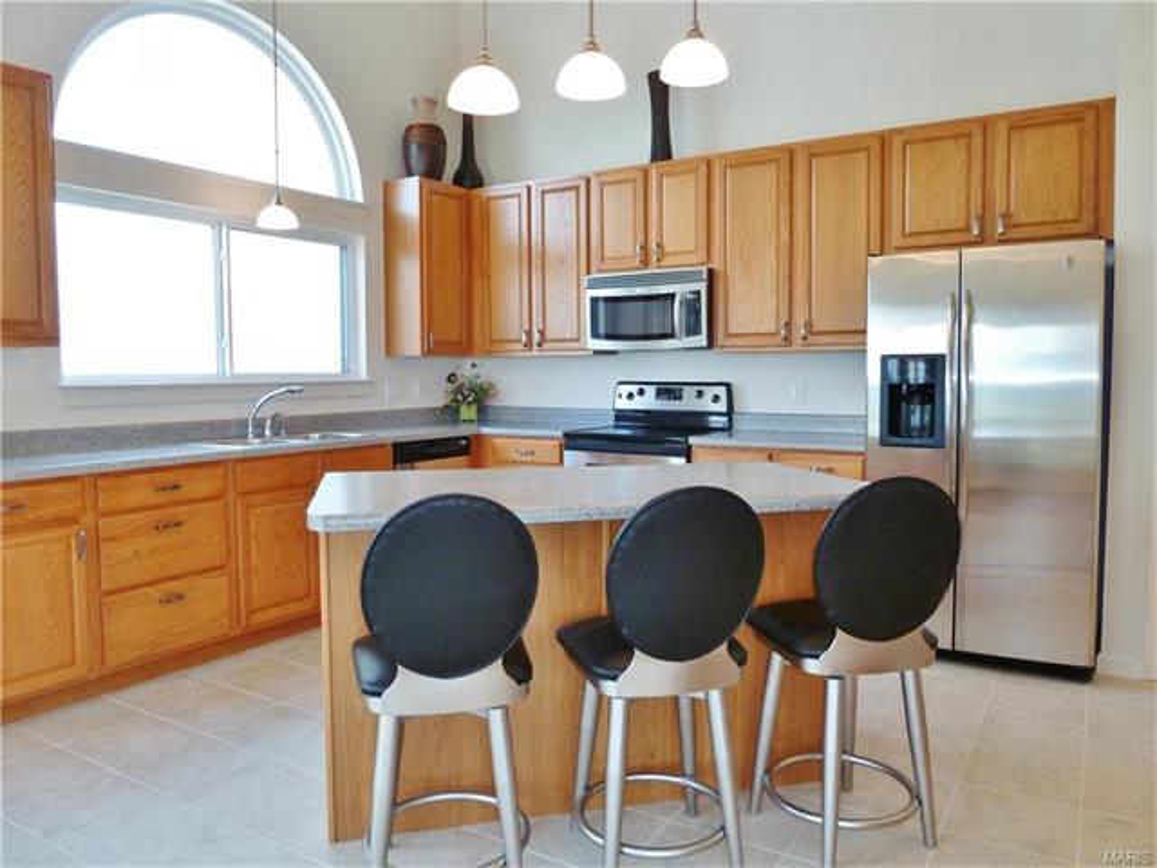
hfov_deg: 69.4
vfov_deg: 54.9
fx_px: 836
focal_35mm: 25
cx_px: 578
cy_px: 434
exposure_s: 1/30
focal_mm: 4.1
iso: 200
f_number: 3.3
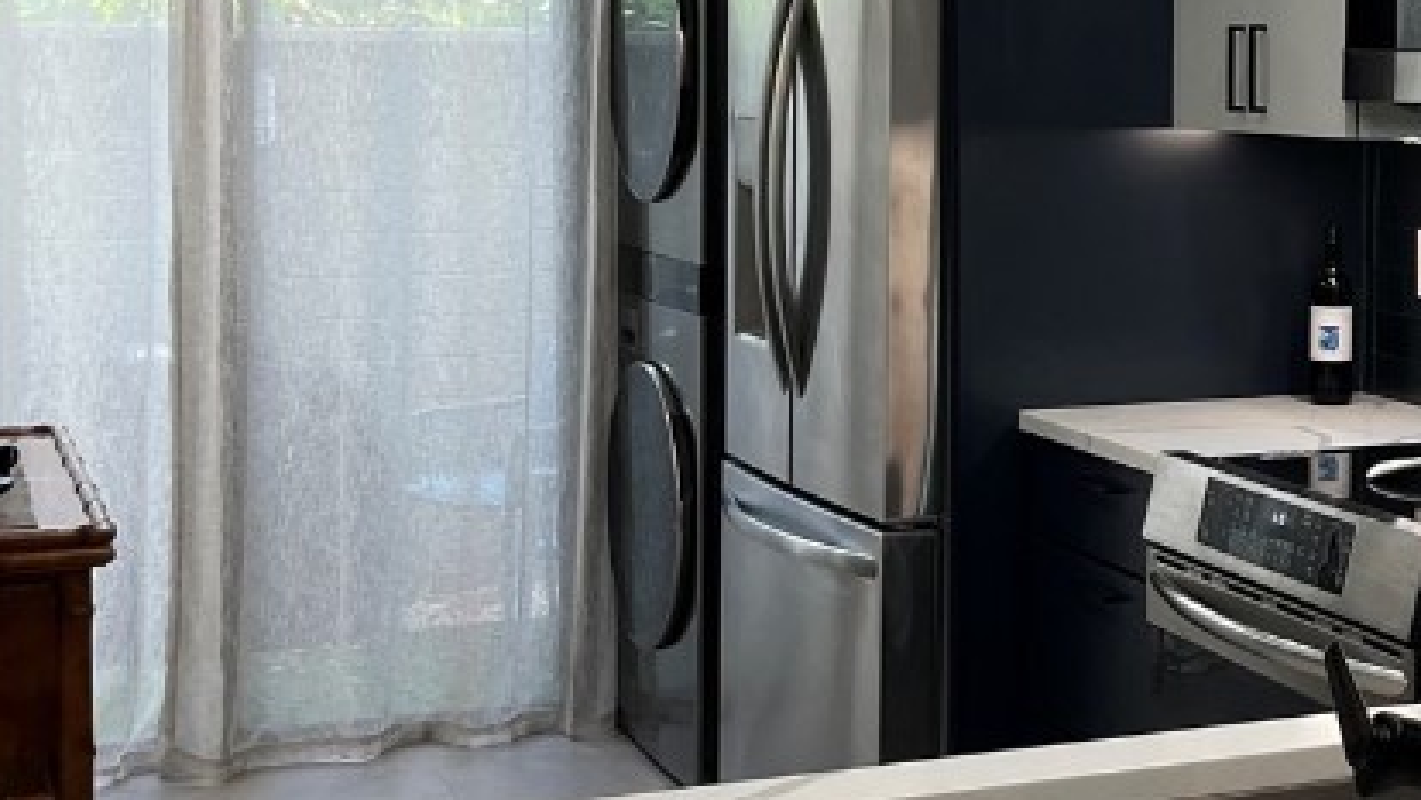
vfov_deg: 17.1
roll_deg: -0.4
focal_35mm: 70
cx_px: 1291
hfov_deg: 28.9
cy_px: 203
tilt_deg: -3.1
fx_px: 2638
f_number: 1.6
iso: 100
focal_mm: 5.1
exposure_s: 1/120
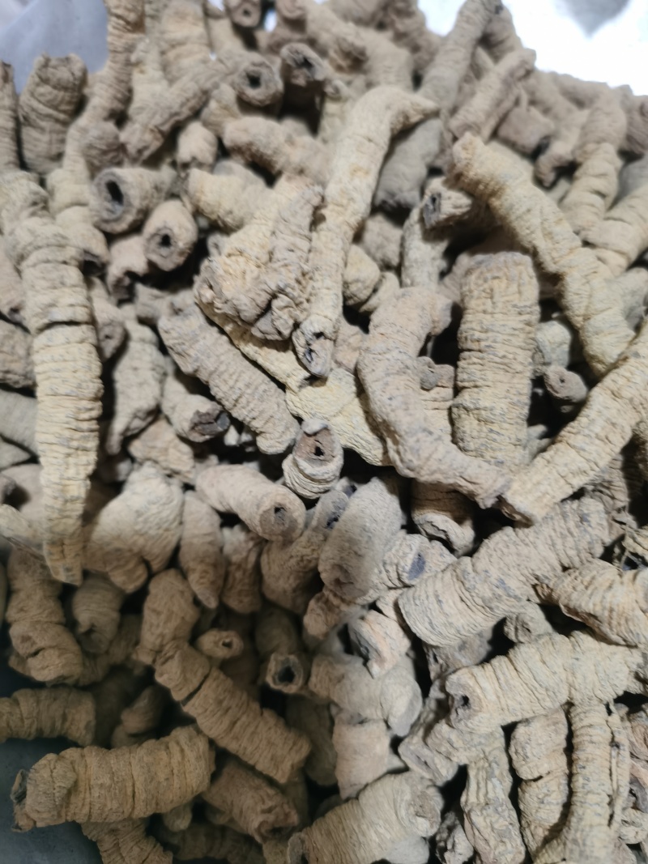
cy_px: 432
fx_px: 674
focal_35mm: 27
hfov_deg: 51.3
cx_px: 324
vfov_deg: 65.3
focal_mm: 5.58
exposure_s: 1/25.7
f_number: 1.8
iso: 400
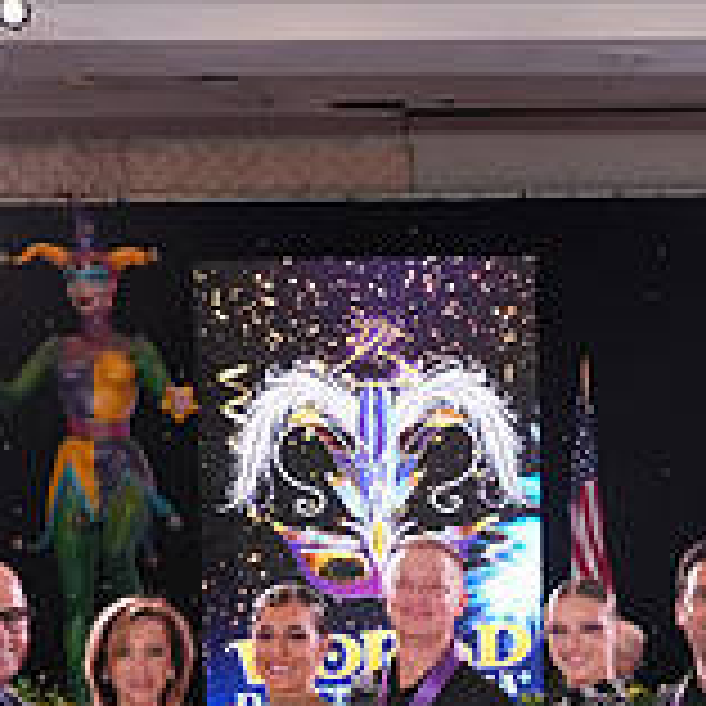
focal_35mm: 94
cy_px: 816
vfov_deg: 17.7
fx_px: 2169
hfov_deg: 17.9
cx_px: 751
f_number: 5.6
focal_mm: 30
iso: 2000
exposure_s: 1/200
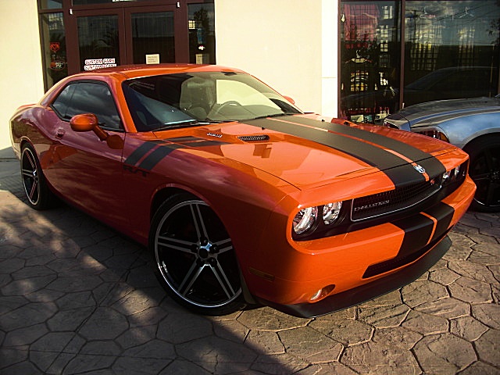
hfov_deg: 51.4
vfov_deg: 39.7
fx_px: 520
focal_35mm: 36
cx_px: 250
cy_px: 188
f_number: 2.8
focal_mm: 6.3
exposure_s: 1/400
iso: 50
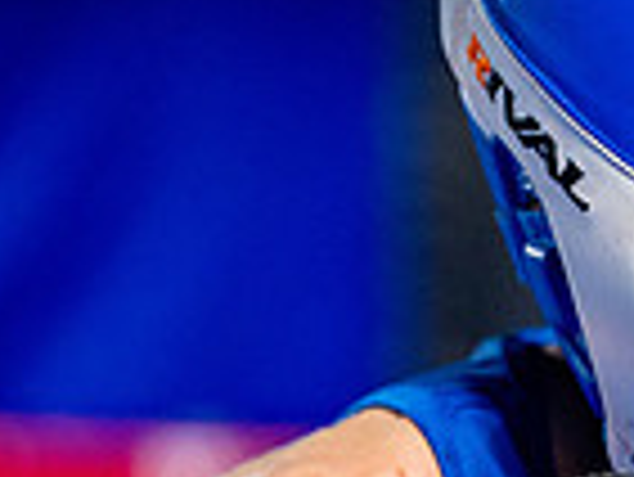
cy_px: 569
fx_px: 10100
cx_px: 499
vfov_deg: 2.7
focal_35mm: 551
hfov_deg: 3.6
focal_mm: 139
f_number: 2
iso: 4000
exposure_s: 1/1000
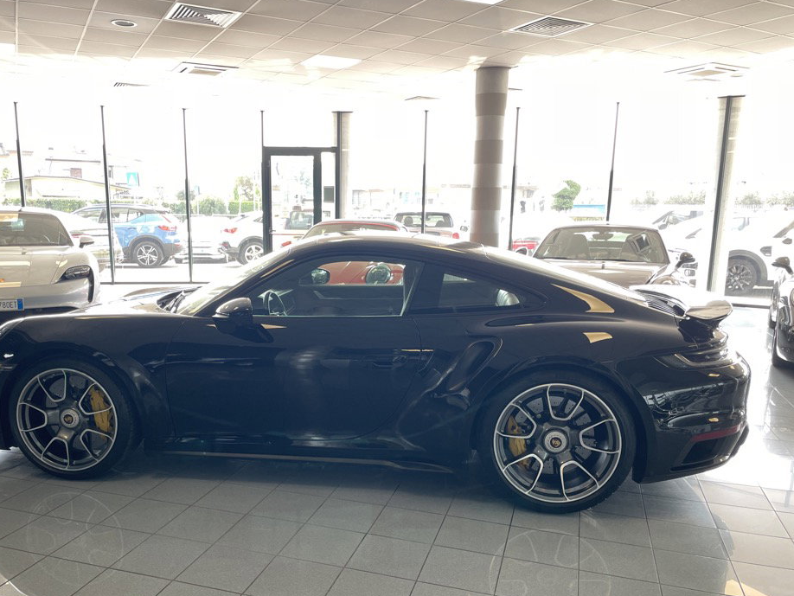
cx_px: 352
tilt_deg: -10.4
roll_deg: -0.9
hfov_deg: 61.5
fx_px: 665
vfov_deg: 48.2
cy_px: 329
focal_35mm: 29
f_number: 1.6
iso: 100
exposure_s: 1/100
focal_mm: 4.2
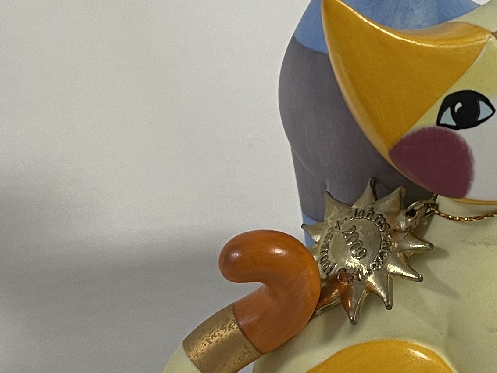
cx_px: 460
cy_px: 48
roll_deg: -5.0
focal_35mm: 89
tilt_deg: -25.4
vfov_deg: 16.4
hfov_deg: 21.5
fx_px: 1277
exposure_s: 1/50
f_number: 1.6
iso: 80
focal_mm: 5.1
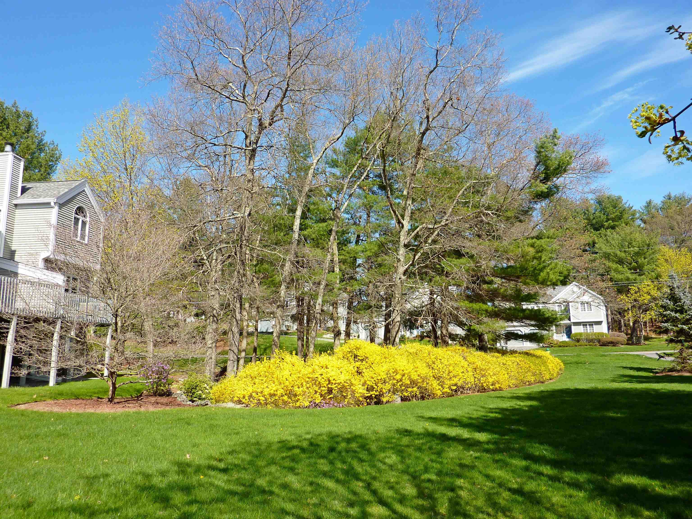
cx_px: 346
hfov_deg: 69.4
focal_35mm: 25
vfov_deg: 54.9
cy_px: 260
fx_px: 500
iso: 80
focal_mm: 4.1
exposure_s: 1/400
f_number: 4
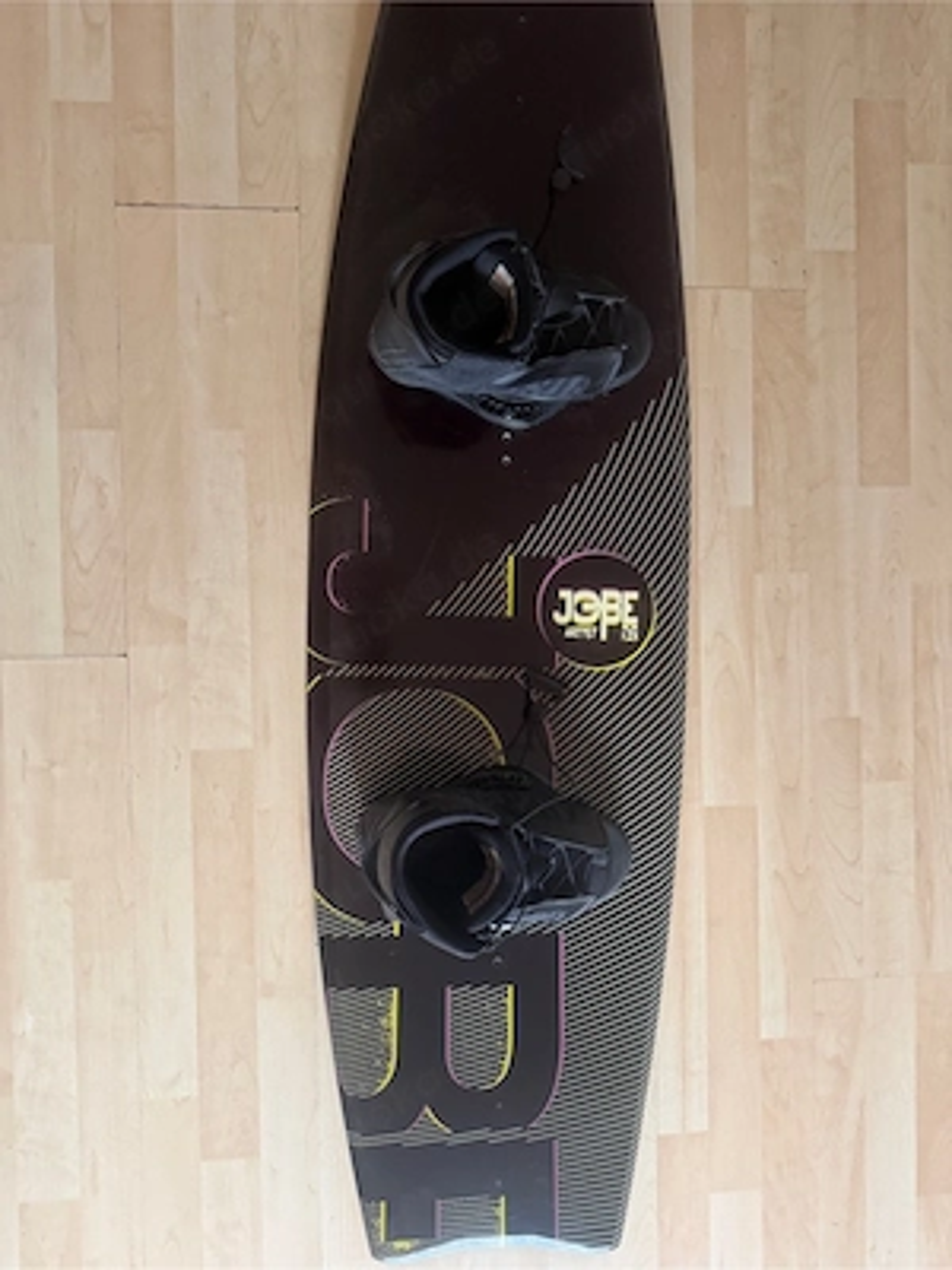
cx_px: 476
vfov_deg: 71.6
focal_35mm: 24
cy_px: 635
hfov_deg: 56.8
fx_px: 880
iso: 640
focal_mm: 6.76
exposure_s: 1/60
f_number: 1.78
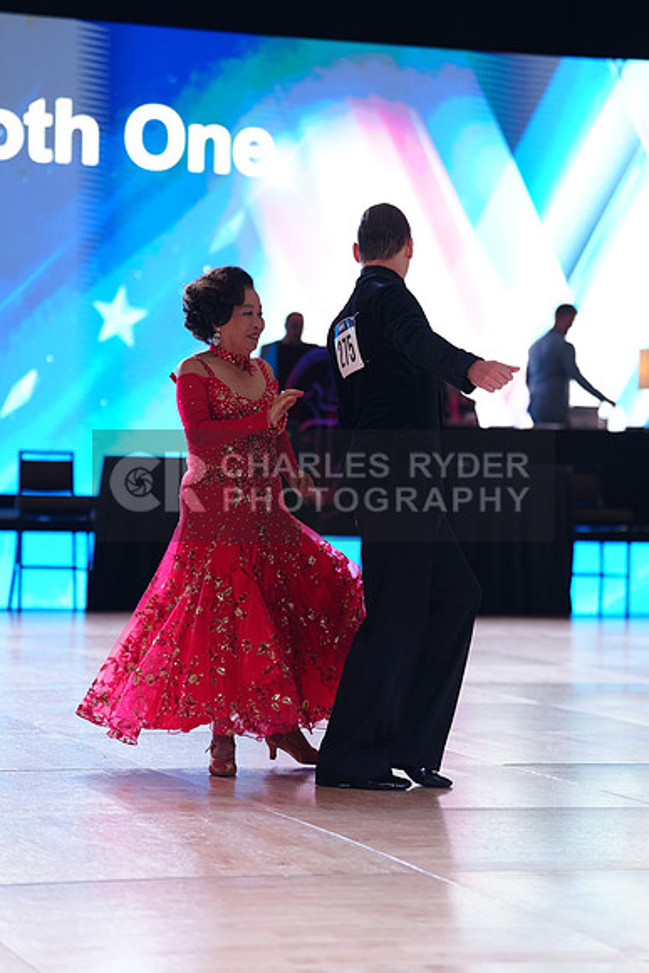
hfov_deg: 13.0
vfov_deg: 19.5
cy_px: 486
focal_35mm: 105
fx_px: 2837
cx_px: 324
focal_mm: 105
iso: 1000
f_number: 2.8
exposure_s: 1/500
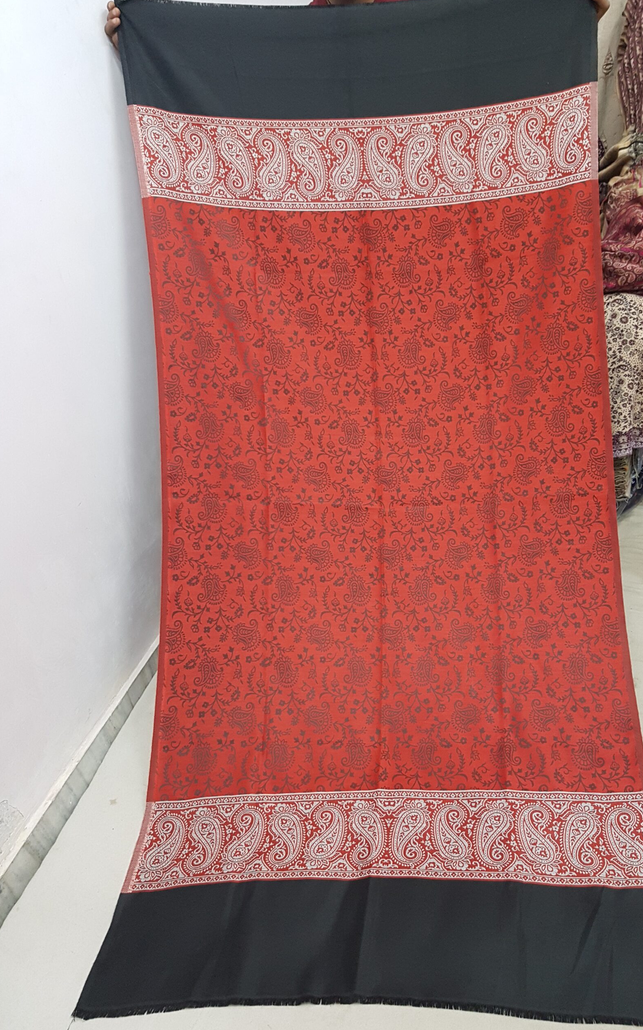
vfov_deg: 66.5
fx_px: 785
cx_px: 389
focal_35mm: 28
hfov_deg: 44.3
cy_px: 507
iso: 250
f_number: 1.7
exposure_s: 1/25
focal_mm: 4.2
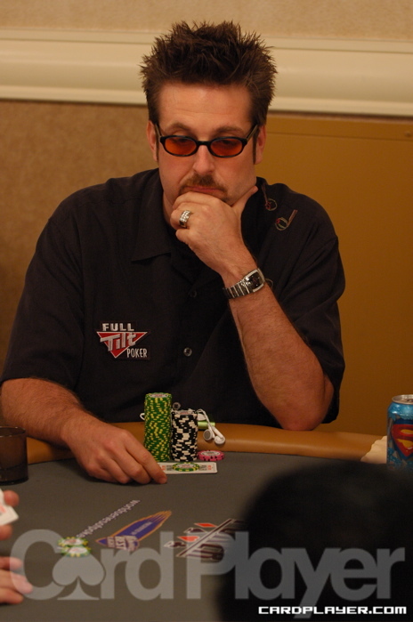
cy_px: 311
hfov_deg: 10.6
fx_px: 2226
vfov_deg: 15.9
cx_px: 206
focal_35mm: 129
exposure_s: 1/60
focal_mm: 86
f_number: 3.5
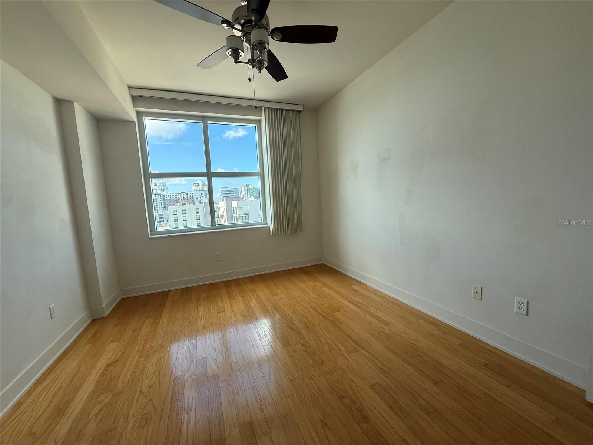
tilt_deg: -5.1
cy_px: 222
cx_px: 296
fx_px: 240
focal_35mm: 14
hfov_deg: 102.1
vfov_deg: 85.7
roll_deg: +3.4
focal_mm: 2.22
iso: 50
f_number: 2.2
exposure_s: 1/304
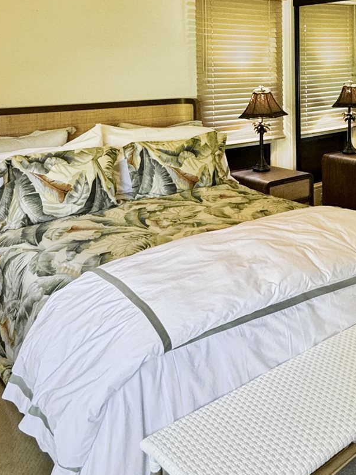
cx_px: 274
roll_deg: +0.6
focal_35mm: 40
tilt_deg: -2.5
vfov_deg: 44.2
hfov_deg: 35.1
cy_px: 85
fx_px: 548
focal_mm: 2.22
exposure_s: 1/60
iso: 250
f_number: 2.2
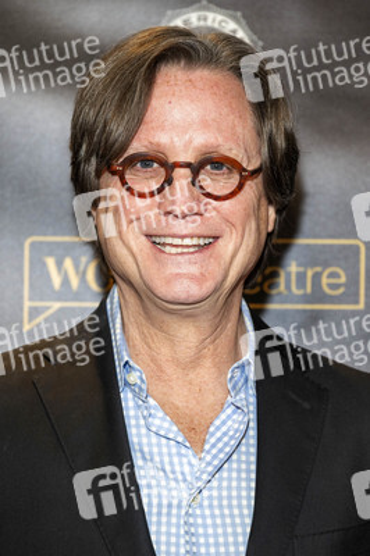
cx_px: 185
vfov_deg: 17.1
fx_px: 1853
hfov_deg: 11.4
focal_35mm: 120
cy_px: 278
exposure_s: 1/200
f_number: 5.6
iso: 800
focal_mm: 120
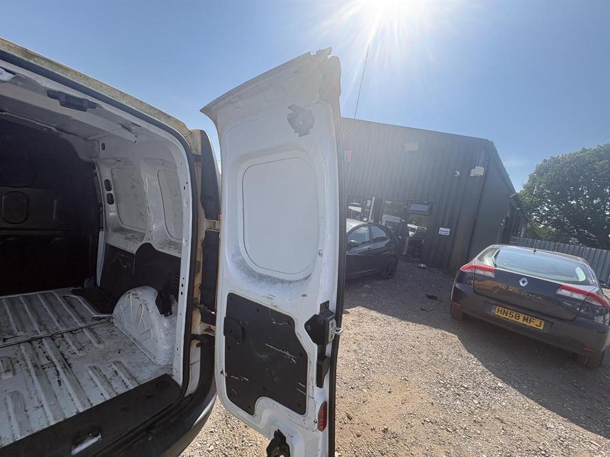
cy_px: 228
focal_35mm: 14
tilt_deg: +0.2
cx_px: 305
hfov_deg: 102.1
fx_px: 247
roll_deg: -7.4
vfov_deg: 85.7
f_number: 2.2
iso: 50
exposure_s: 1/956
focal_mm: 2.22
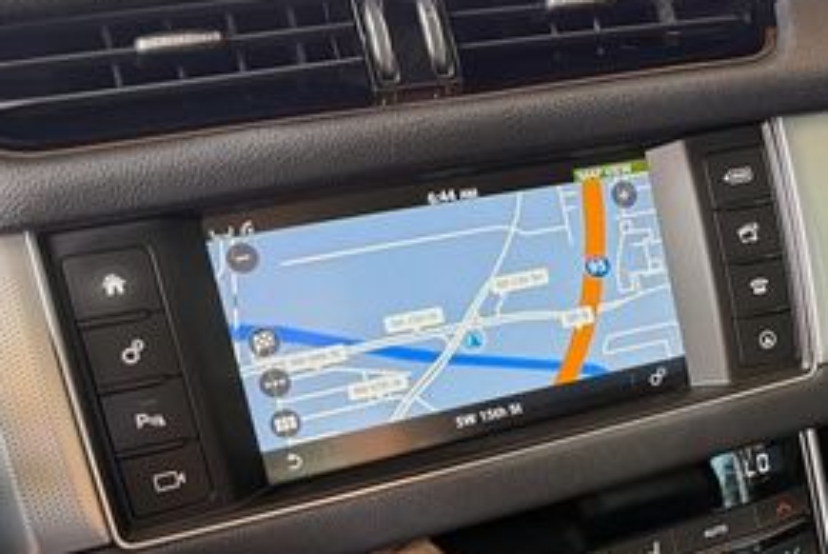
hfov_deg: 33.3
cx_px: 822
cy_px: 437
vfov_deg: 24.3
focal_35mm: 55
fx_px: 1266
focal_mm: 6.76
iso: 250
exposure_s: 1/60
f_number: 1.78
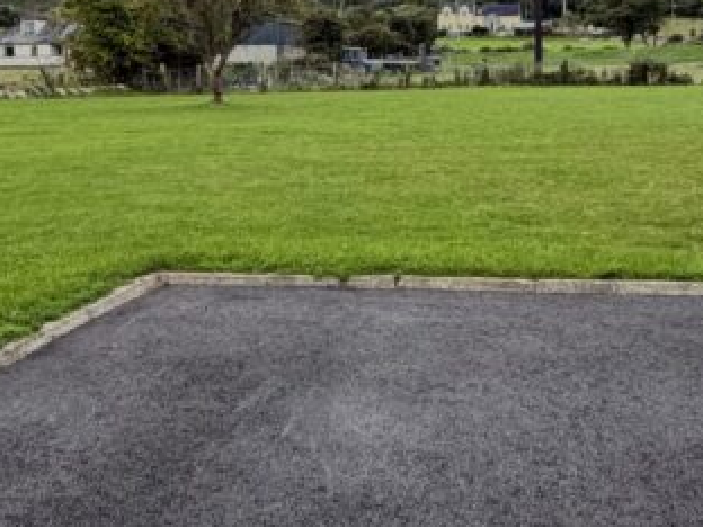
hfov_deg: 41.2
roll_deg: +1.3
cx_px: 340
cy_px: 144
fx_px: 934
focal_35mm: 46
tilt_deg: -3.9
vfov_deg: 31.1
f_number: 2.2
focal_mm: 2.22
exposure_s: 1/403
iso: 50
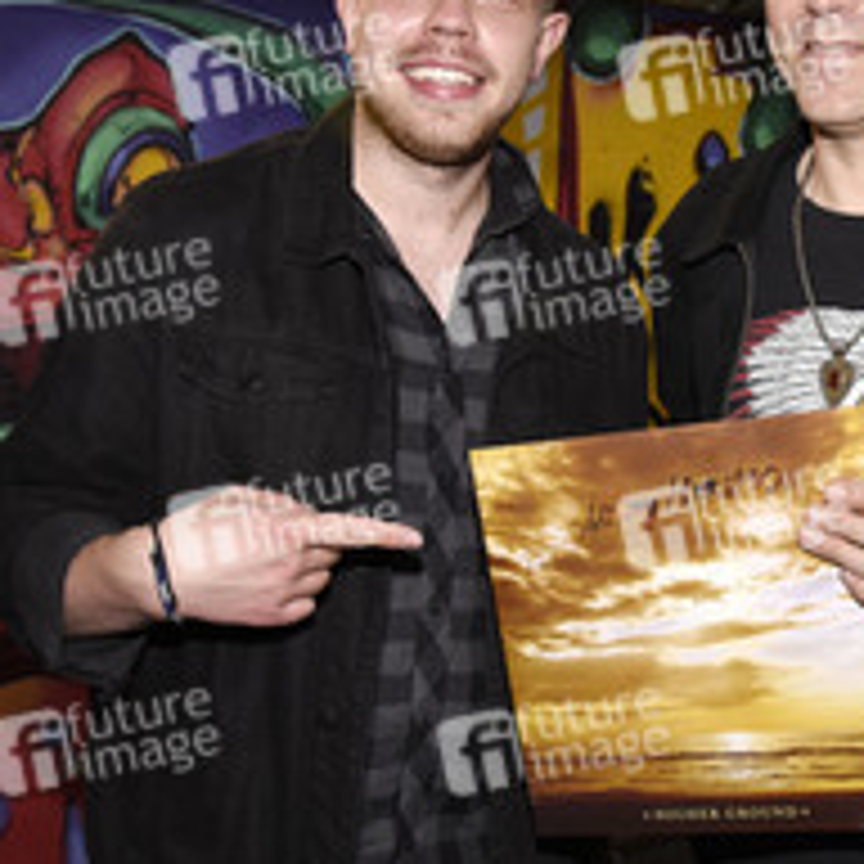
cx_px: 614
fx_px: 1525
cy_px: 405
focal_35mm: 54
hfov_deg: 31.2
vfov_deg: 31.6
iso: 1600
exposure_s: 1/100
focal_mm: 27
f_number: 6.3
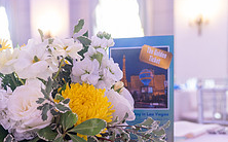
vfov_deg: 20.0
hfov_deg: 31.8
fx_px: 397
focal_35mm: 64
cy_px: 117
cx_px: 80
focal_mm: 24
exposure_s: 1/60
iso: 1000
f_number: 3.2
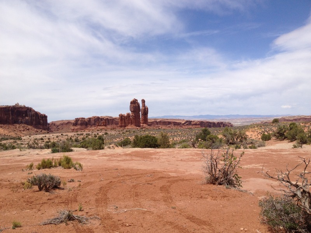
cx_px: 156
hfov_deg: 52.6
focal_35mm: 35
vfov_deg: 40.7
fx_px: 314
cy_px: 116
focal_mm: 4.28
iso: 50
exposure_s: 1/2907
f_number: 2.4
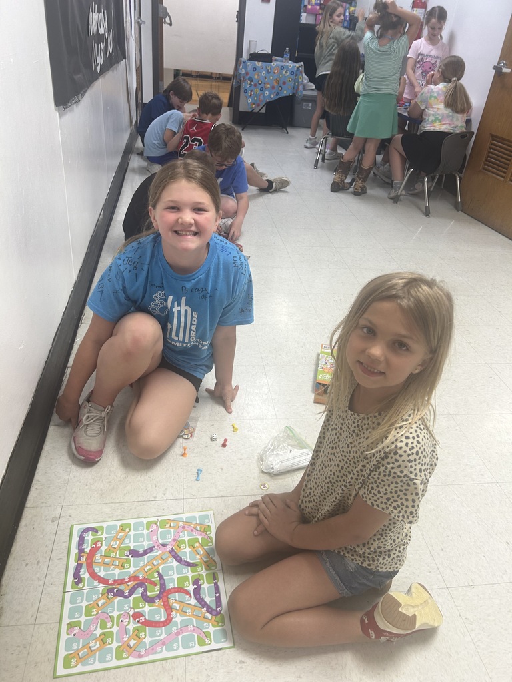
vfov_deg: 67.3
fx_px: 513
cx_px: 256
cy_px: 341
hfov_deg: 53.1
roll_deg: -5.6
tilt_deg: -30.6
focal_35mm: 26
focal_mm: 5.7
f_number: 1.5
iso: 64
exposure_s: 1/61
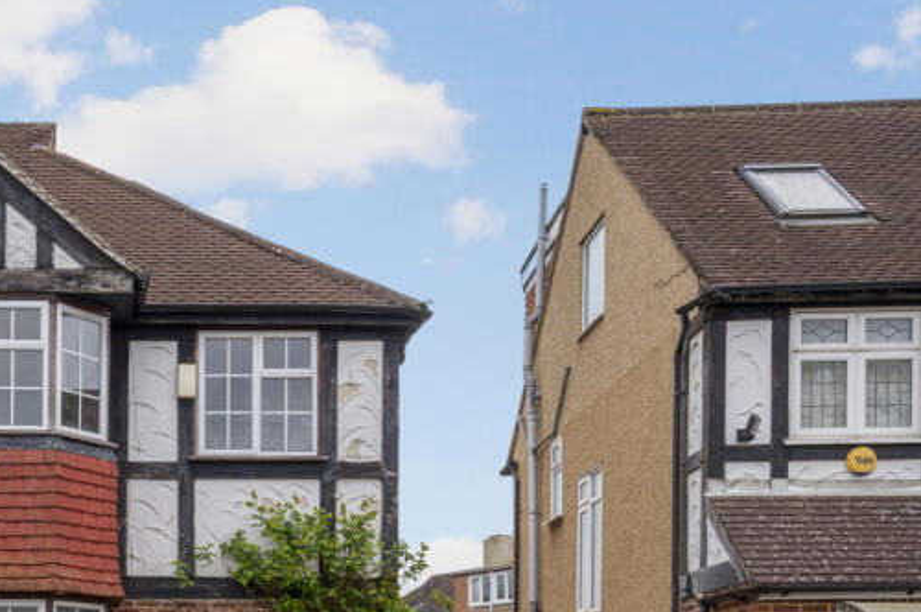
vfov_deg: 30.6
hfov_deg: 41.7
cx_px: 52
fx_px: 1074
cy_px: 536
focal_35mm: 42
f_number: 8
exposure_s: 1/125
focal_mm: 20.5
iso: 200
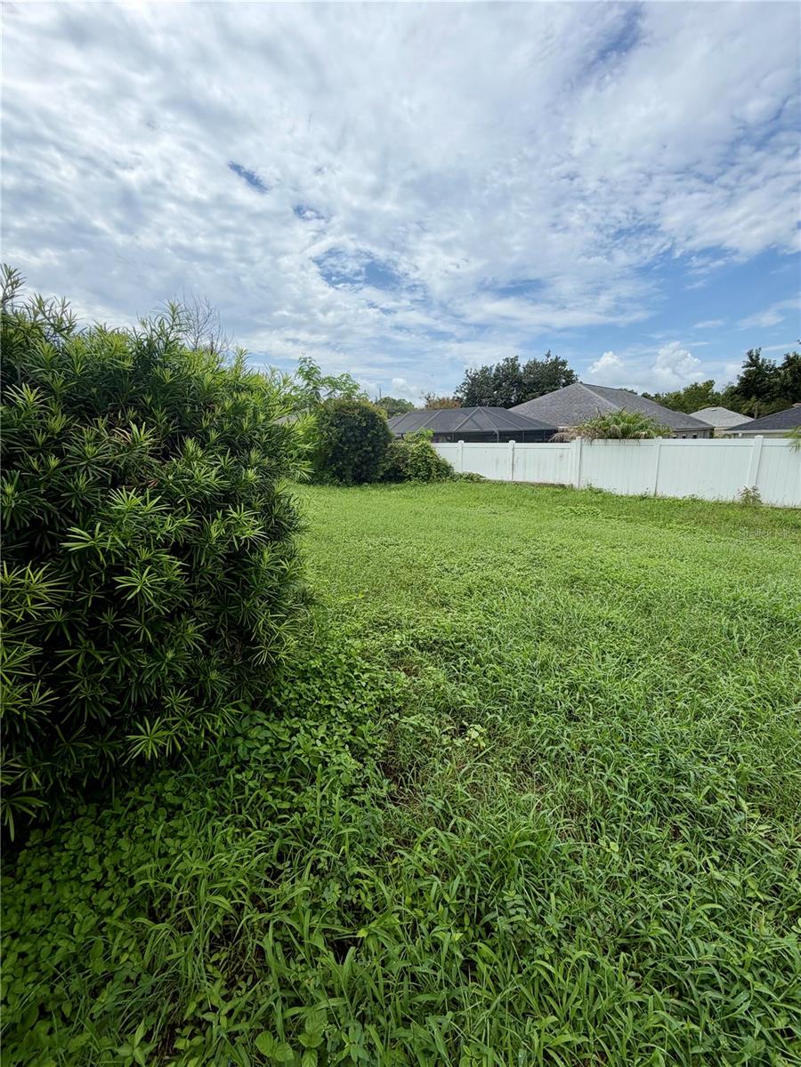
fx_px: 432
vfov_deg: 102.1
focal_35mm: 14
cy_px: 534
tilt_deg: -12.2
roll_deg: +1.6
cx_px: 400
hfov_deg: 85.7
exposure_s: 1/1339
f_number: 2.2
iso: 20
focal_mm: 2.22
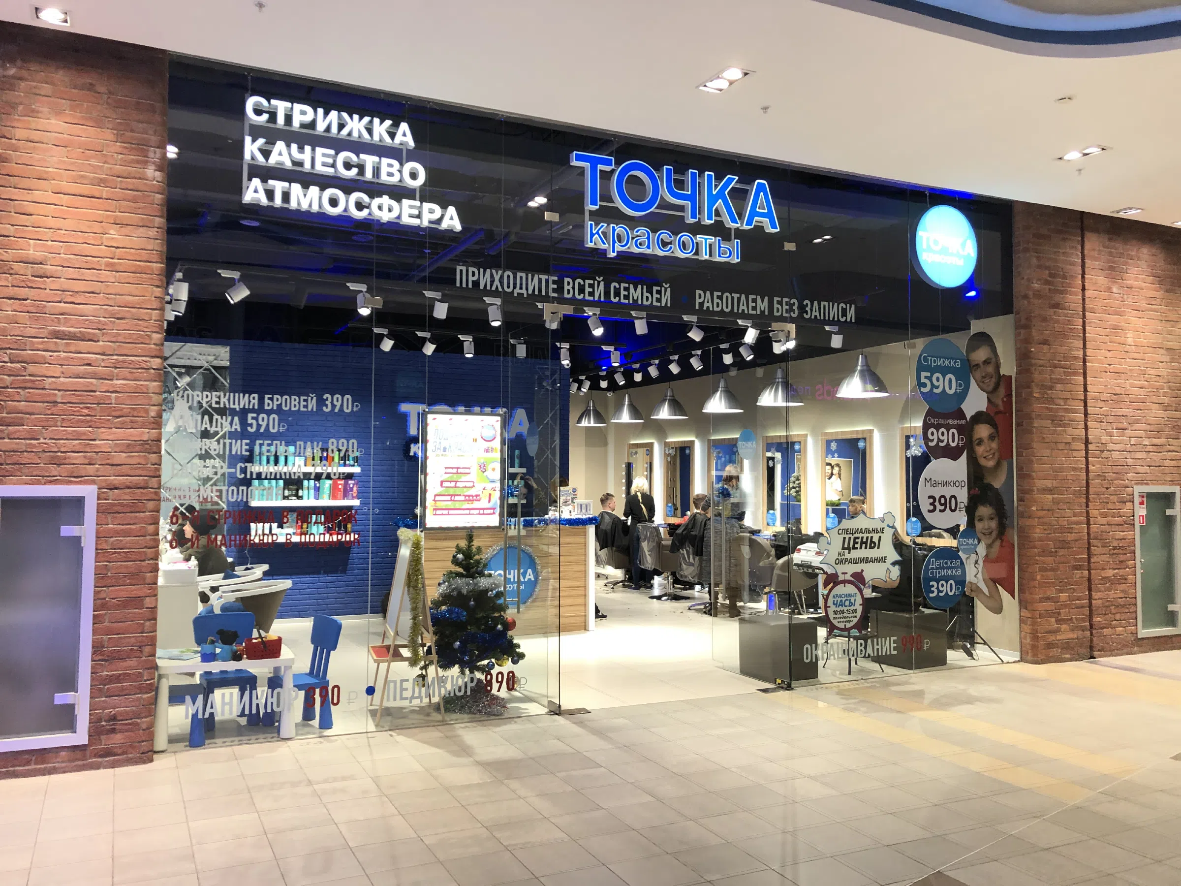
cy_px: 443
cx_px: 590
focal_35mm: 28
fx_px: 955
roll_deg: +0.3
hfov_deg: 63.4
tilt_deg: +1.4
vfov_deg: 49.7
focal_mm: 4
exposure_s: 1/25
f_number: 1.8
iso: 40
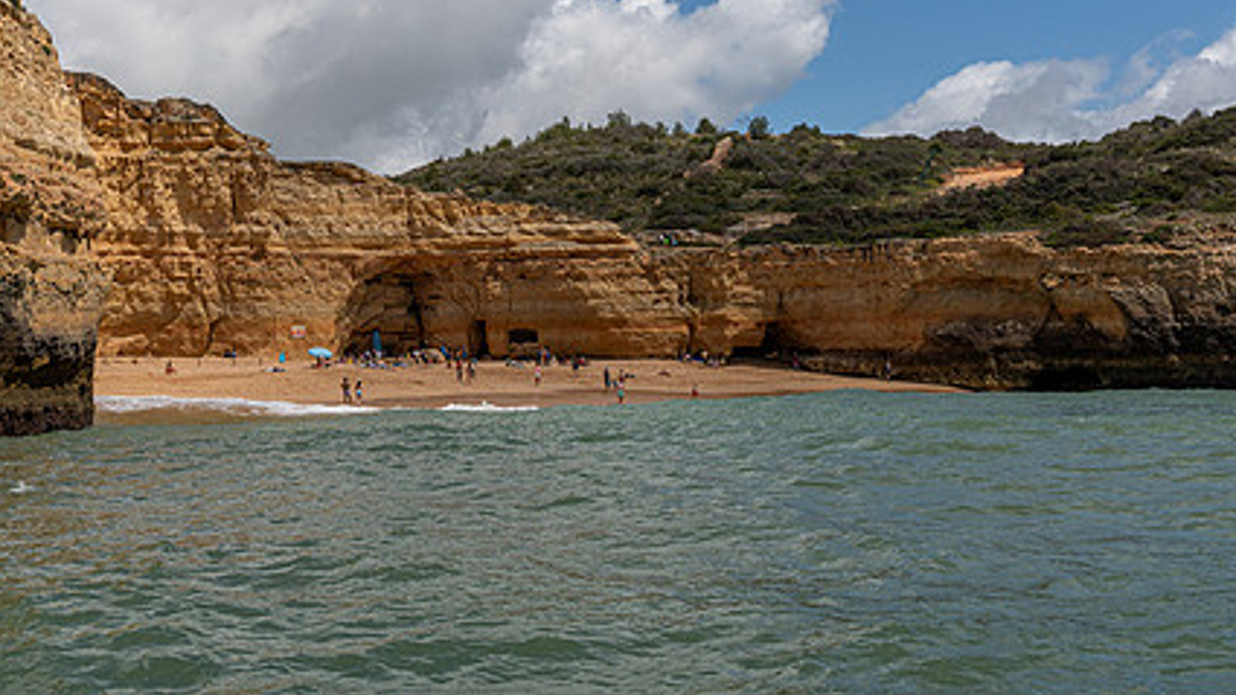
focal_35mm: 48
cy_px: 182
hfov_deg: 42.4
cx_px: 433
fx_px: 1573
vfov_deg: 24.7
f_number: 8
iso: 250
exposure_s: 1/2000
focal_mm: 33.6
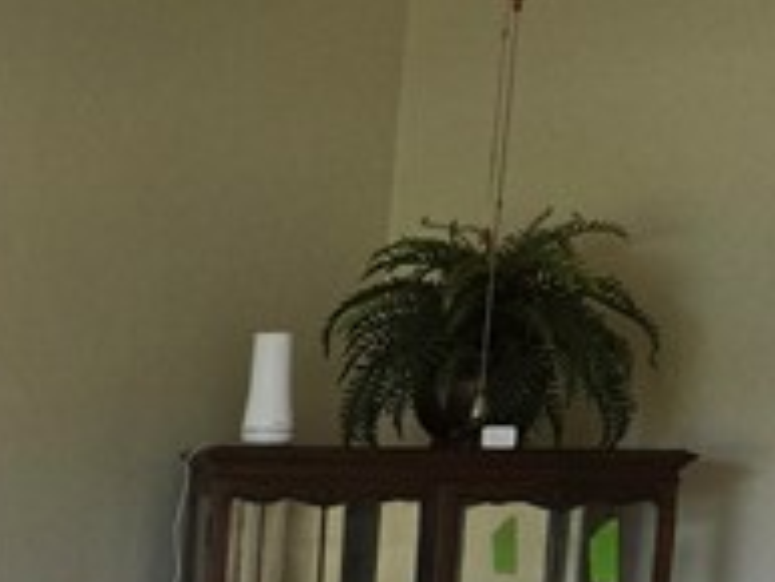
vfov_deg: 11.5
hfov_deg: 14.8
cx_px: -442
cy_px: 955
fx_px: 2733
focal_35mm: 122
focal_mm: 5.4
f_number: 1.8
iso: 100
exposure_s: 1/180
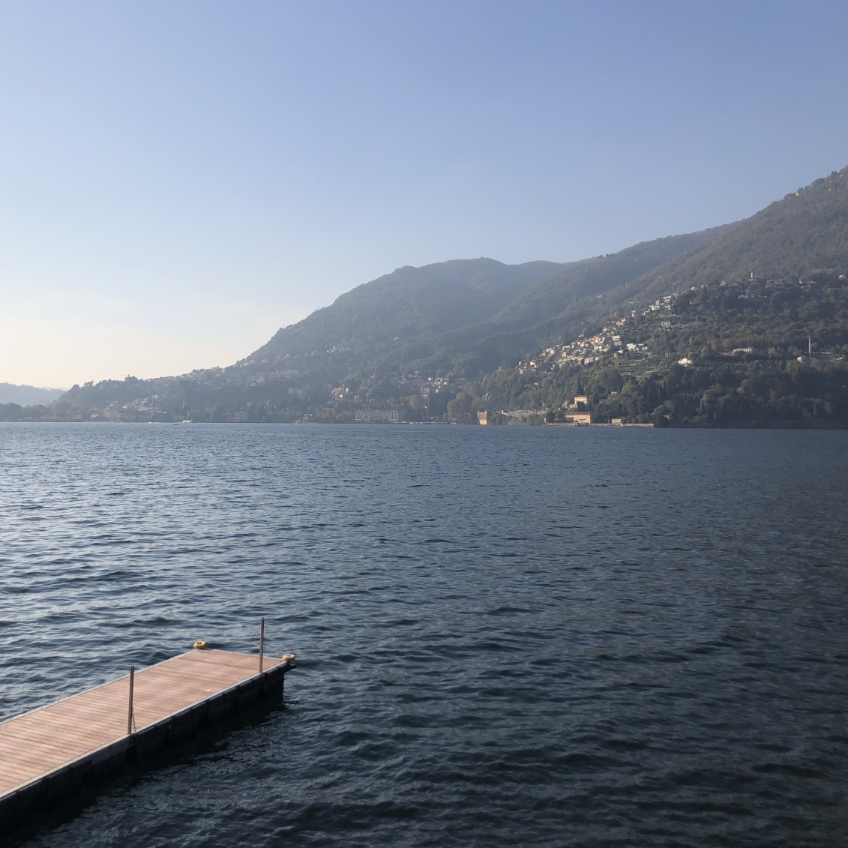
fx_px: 970
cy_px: 423
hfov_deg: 46.9
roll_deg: -2.2
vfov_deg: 47.2
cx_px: 325
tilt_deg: +0.8
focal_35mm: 35
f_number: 1.8
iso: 20
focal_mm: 3.99
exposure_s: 1/2667
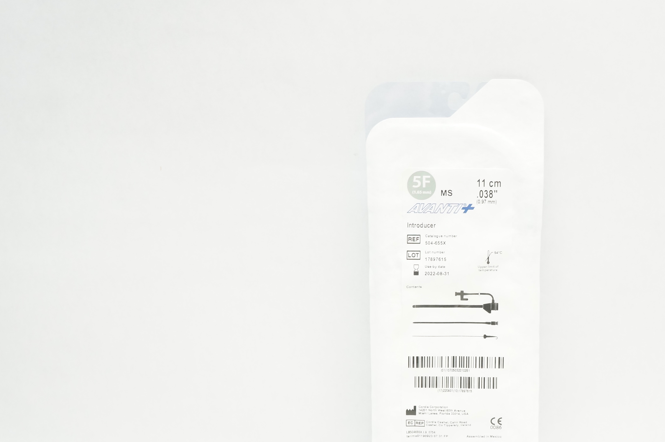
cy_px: 320
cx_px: 464
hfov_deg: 46.4
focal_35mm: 41
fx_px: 756
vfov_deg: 32.1
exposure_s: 1/60
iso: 800
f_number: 6.3
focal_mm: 18
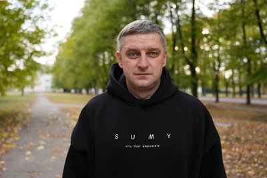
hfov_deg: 58.7
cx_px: 134
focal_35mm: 32
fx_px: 237
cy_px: 89
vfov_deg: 41.1
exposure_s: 1/100
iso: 160
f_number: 2.8
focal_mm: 32
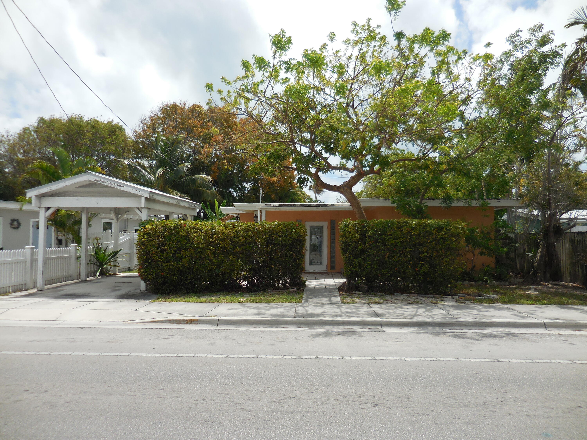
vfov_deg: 54.9
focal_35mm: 25
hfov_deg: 69.4
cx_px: 294
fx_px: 424
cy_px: 220
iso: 125
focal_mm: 4.5
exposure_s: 1/640
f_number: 6.6
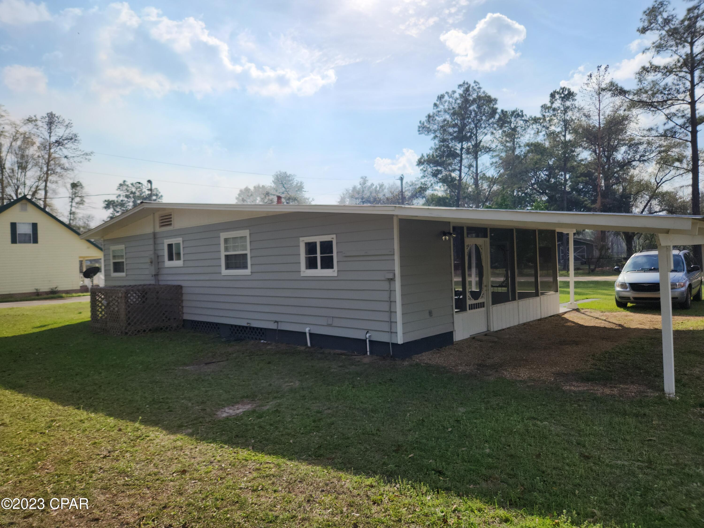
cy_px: 264
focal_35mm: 23
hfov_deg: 73.9
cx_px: 352
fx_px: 468
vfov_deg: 58.9
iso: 20
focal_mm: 5.4
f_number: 1.8
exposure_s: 1/2782
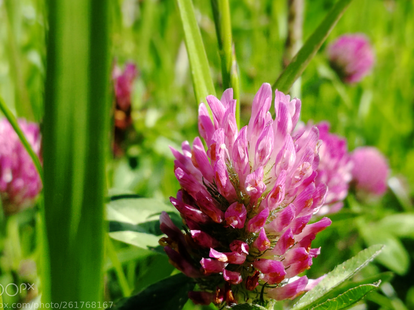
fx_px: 718
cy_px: 155
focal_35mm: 60
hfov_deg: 32.2
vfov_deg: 24.4
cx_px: 193
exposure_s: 1/500
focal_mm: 3.95
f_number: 4
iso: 50
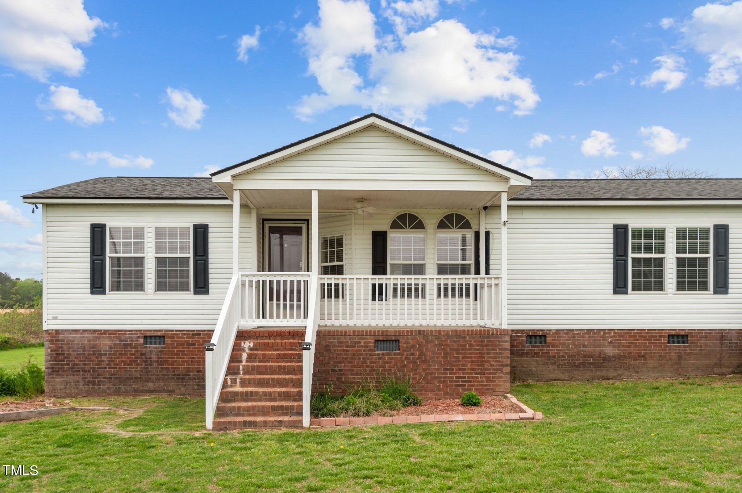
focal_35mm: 35
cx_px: 371
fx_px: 721
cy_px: 246
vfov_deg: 37.8
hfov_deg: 54.5
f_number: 7.1
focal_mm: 35
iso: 400
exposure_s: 1/250
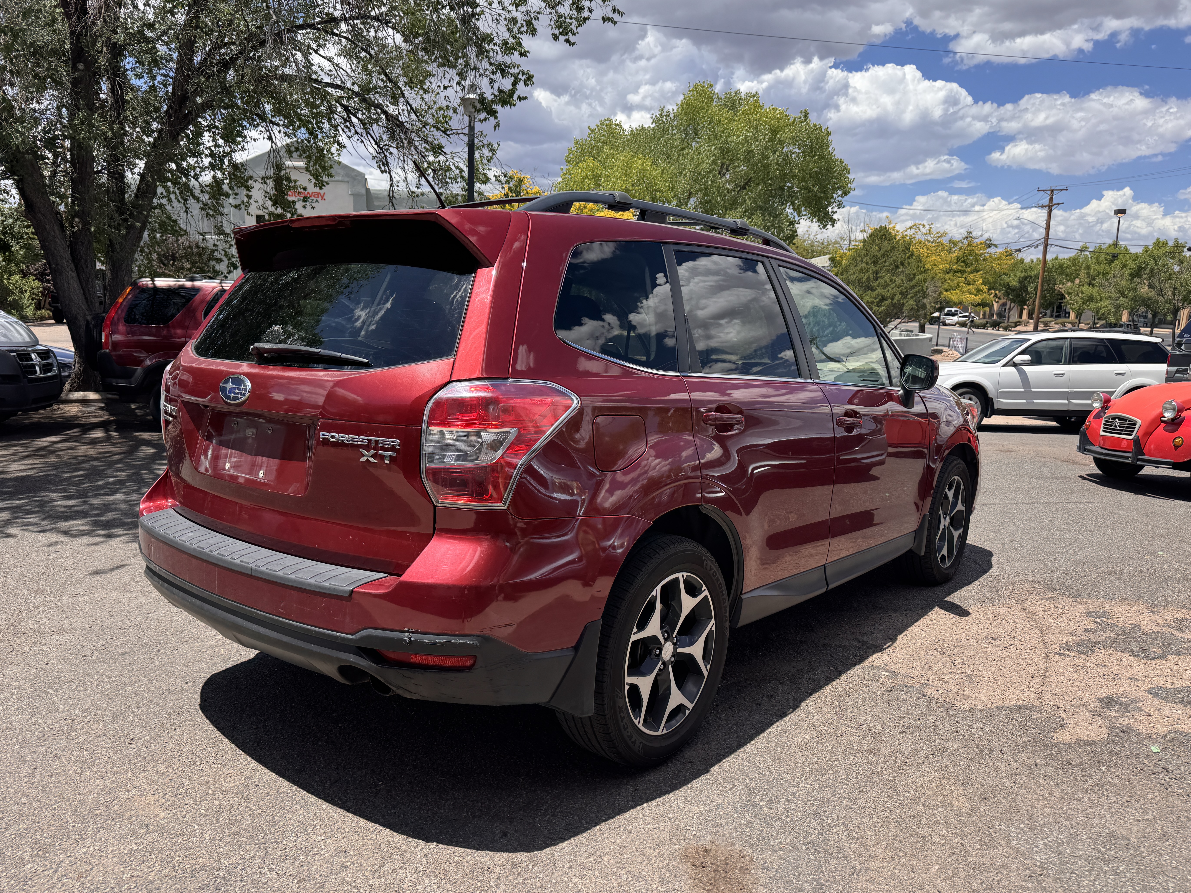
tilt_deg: -8.9
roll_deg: +0.3
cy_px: 452
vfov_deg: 54.9
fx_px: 860
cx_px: 589
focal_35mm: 25
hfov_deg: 69.4
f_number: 1.78
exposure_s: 1/2506
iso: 80
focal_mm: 6.76
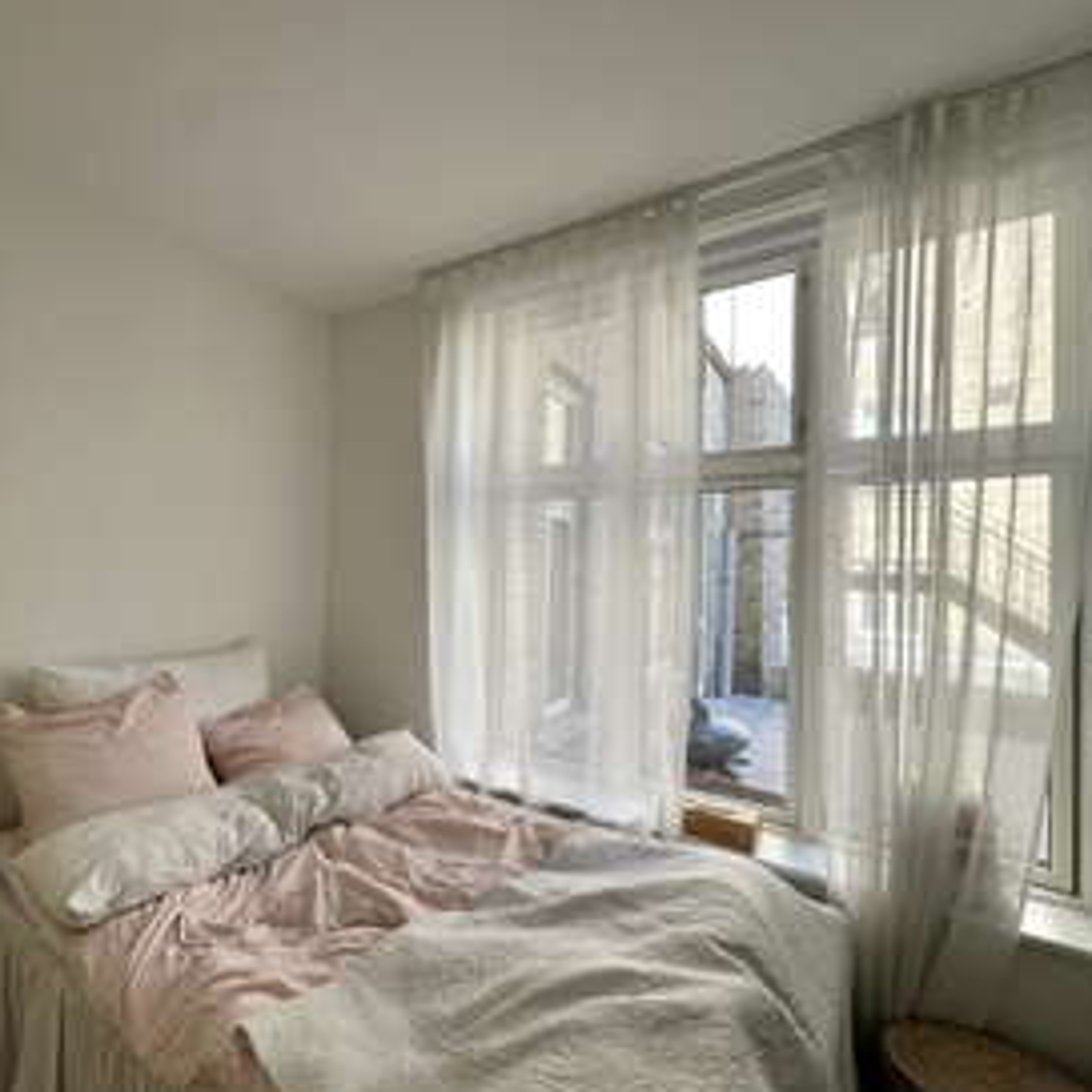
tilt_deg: +1.5
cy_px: 554
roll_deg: -1.6
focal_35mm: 17
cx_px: 387
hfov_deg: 81.8
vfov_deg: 84.0
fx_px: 607
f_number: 2.2
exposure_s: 1/99
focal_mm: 2.22
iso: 64
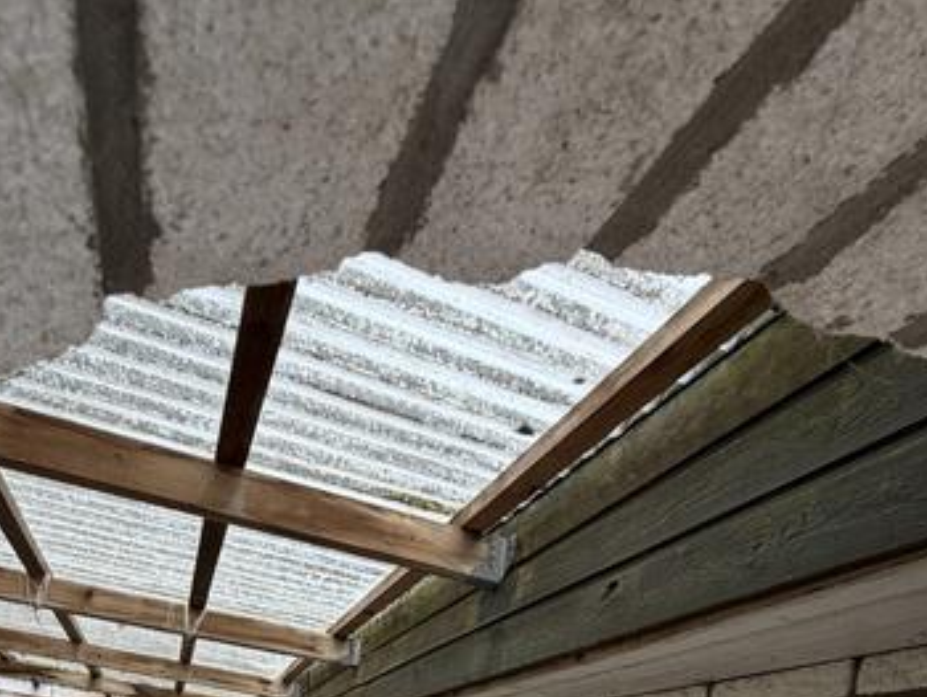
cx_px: 350
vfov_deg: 42.8
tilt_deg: +2.5
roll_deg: -9.7
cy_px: 787
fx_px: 643
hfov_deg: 70.4
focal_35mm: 24
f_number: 2.2
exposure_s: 1/502
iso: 64
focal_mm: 2.22
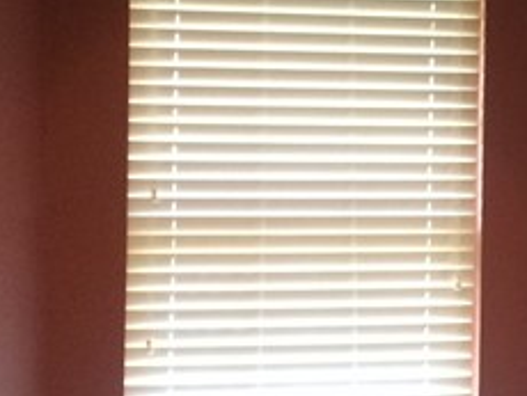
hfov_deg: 14.9
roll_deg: -0.4
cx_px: 587
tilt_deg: -1.7
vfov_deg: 11.5
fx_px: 1966
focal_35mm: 129
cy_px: 181
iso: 200
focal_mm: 4.15
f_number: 2.2
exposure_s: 1/30
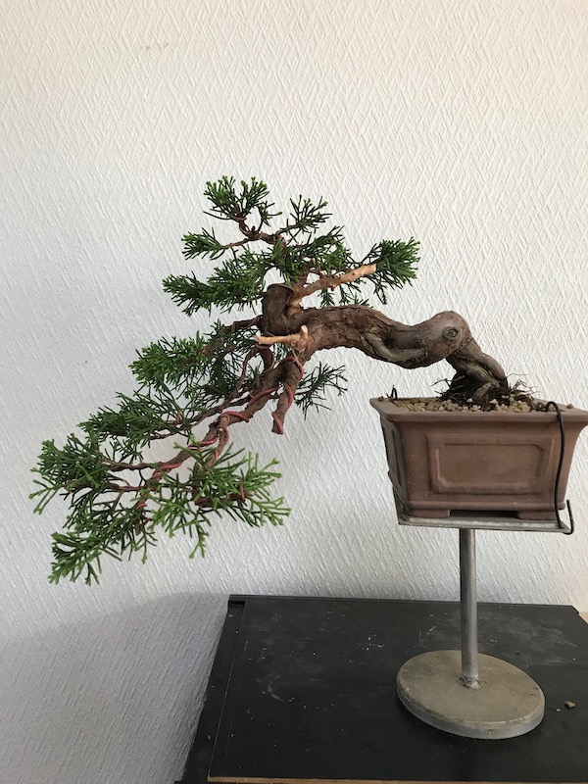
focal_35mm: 28
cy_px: 392
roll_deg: -1.9
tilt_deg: -4.8
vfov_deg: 63.4
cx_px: 294
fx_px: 634
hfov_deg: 49.7
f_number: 1.8
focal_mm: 3.99
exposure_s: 1/33
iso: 32
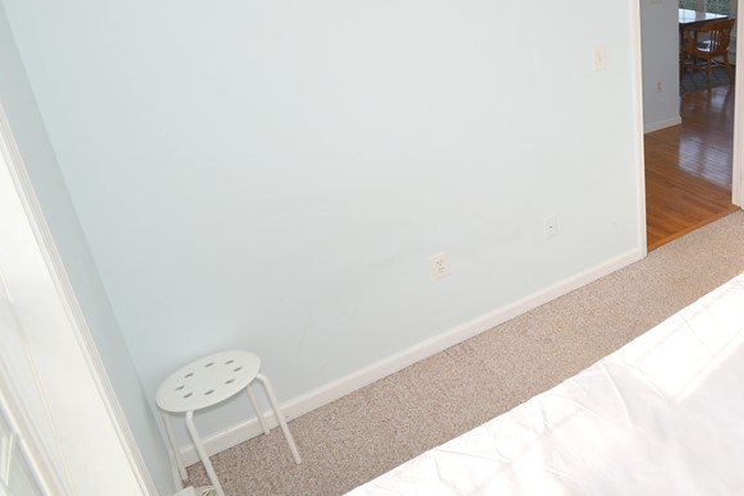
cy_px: 144
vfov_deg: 45.3
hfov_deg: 56.8
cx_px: 665
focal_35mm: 28
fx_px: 579
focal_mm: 10
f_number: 5
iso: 160
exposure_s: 1/200
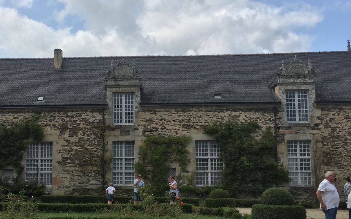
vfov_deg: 23.5
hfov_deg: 36.3
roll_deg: +0.5
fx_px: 526
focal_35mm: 55
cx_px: 104
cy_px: 142
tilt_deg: +6.7
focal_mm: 4.15
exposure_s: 1/2326
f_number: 2.2
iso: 32
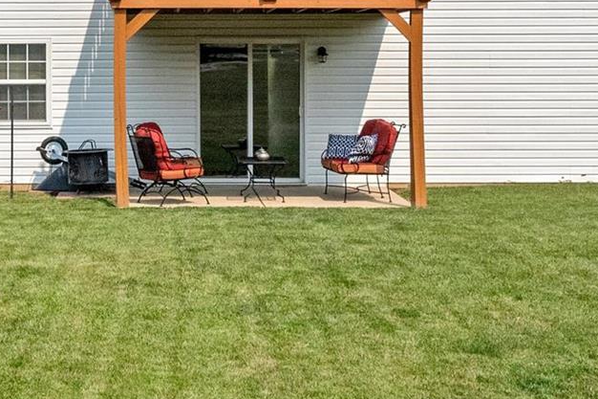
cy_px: 77
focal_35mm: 92
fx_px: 1528
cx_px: 160
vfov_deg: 14.8
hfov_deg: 22.0
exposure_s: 1/6400
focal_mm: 18
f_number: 8
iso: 400
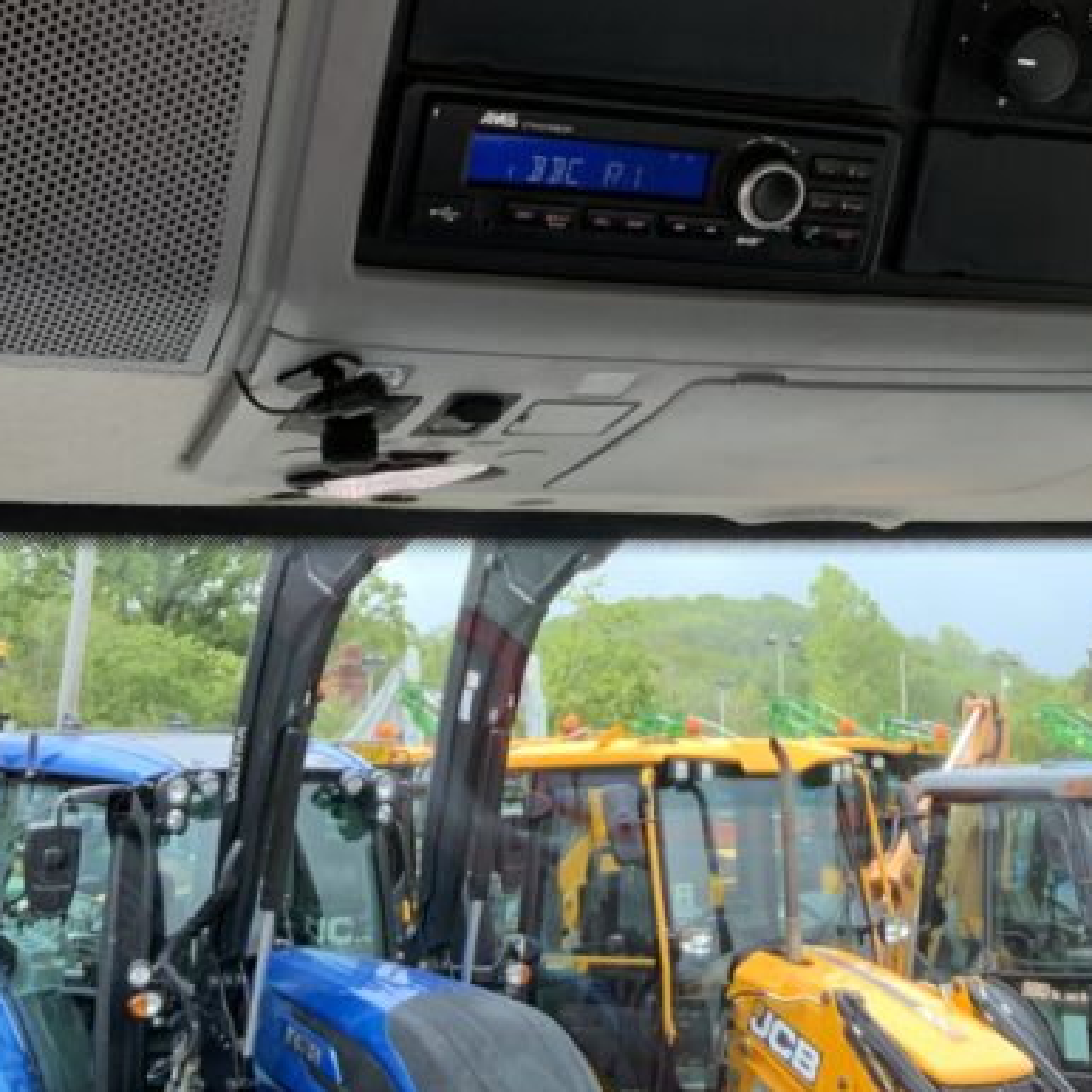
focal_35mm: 68
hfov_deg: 25.1
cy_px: 34
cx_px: 815
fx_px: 2427
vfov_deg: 24.4
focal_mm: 3
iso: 16
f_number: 1.8
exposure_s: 1/122
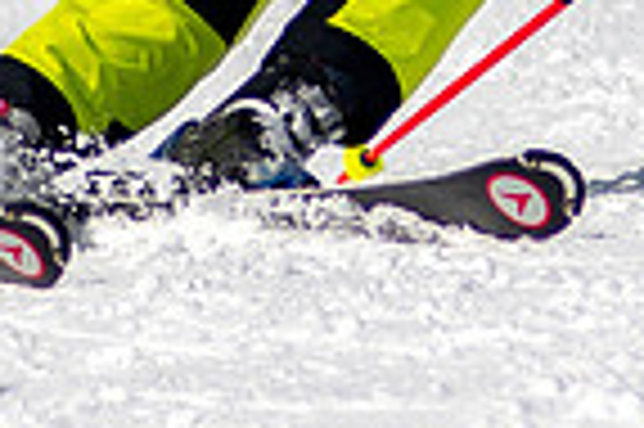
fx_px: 53855
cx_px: 324
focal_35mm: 3014
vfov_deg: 0.5
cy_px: -325
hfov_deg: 0.7
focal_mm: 300
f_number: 2.8
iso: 100
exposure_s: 1/6400
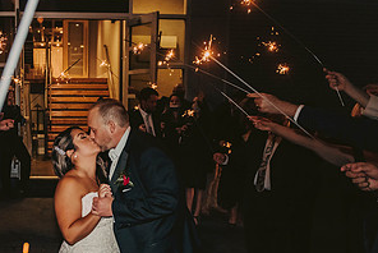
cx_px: 73
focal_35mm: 47
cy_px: 200
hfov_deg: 40.1
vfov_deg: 28.2
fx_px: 494
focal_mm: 24
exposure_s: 1/200
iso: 2000
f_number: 3.2
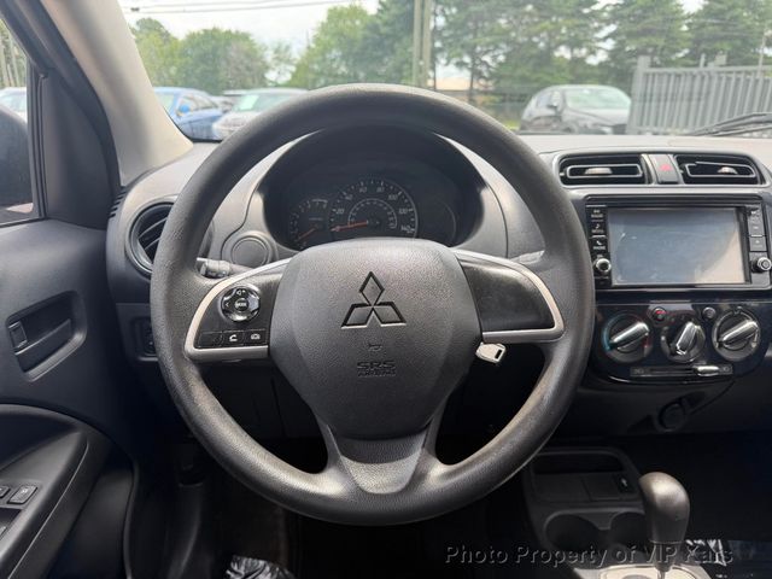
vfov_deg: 56.8
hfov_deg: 71.6
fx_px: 535
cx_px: 386
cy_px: 290
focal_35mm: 24
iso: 80
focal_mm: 6.76
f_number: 1.78
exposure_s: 1/589
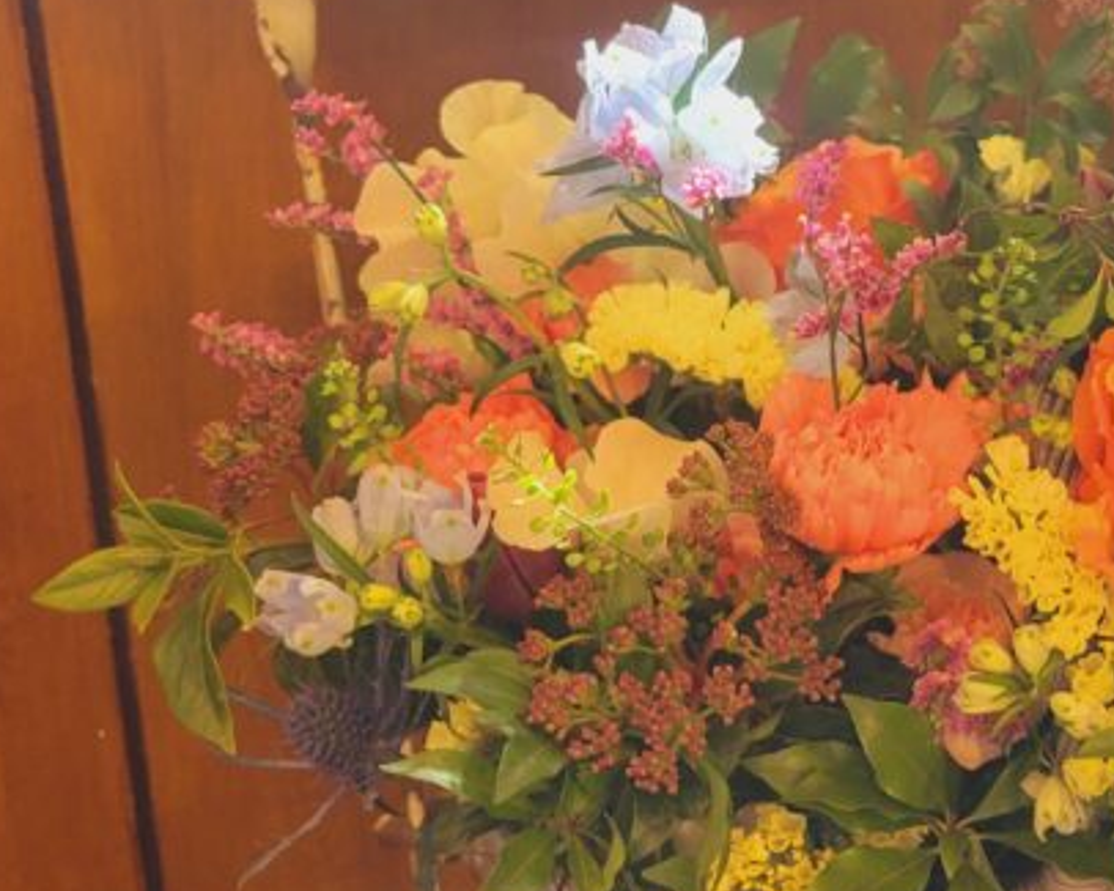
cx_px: 927
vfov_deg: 23.1
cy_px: 49
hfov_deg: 28.8
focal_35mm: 64
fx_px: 2111
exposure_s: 1/100
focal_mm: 5.4
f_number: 1.8
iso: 250
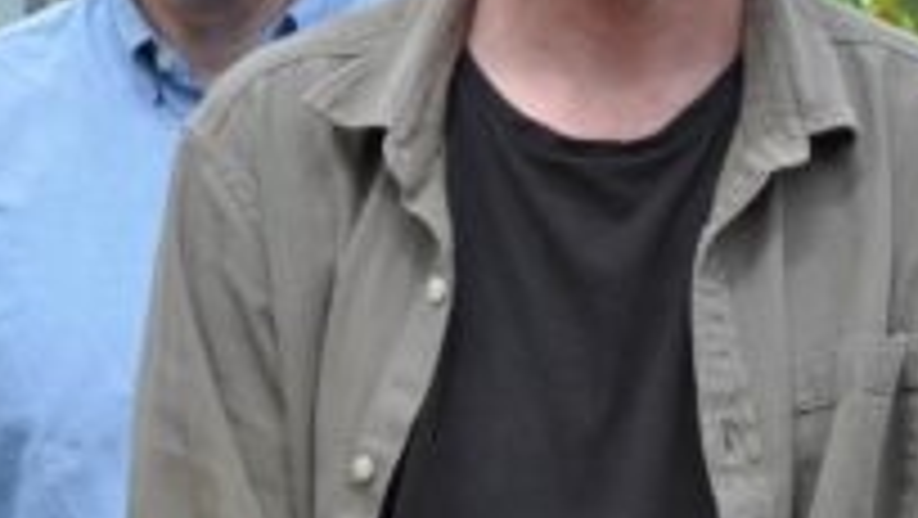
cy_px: 383
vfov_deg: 5.4
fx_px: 5480
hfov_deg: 9.6
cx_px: 405
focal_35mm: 225
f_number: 13
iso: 200
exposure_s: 1/160
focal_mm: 38
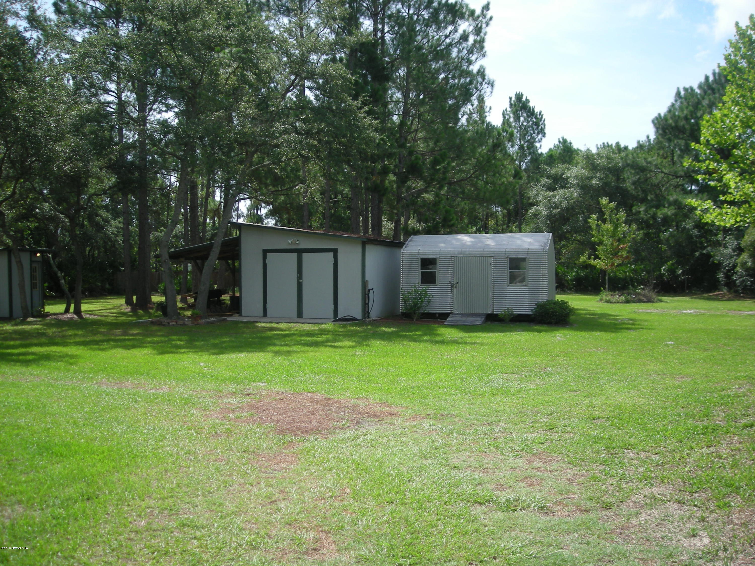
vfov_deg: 40.7
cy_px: 283
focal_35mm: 35
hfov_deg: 52.6
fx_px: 763
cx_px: 378
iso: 50
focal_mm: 5.7
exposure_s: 1/147
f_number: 5.7
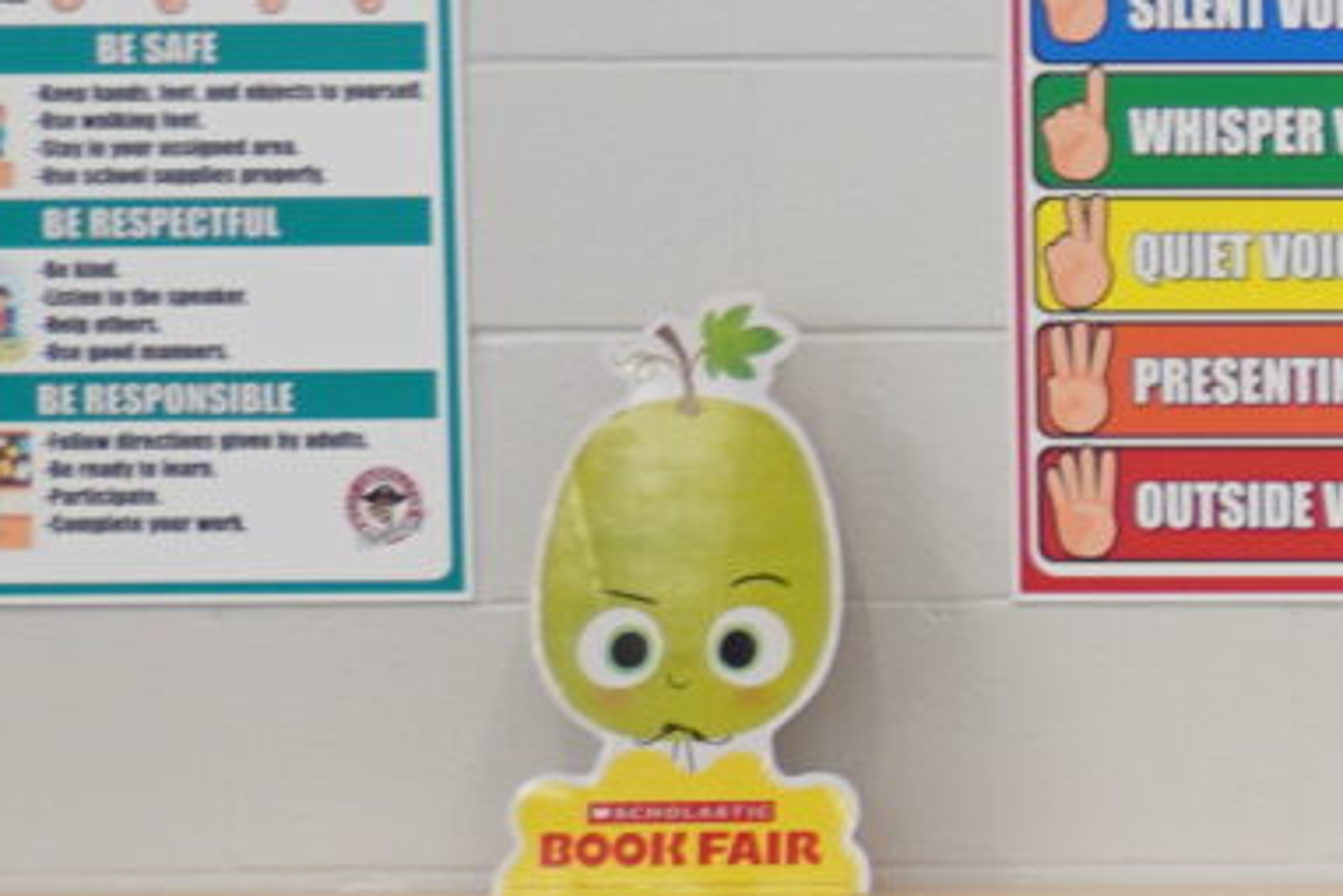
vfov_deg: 5.9
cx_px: 4159
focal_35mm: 231
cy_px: 743
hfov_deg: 7.7
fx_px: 8634
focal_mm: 23
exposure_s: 1/40
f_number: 4
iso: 200
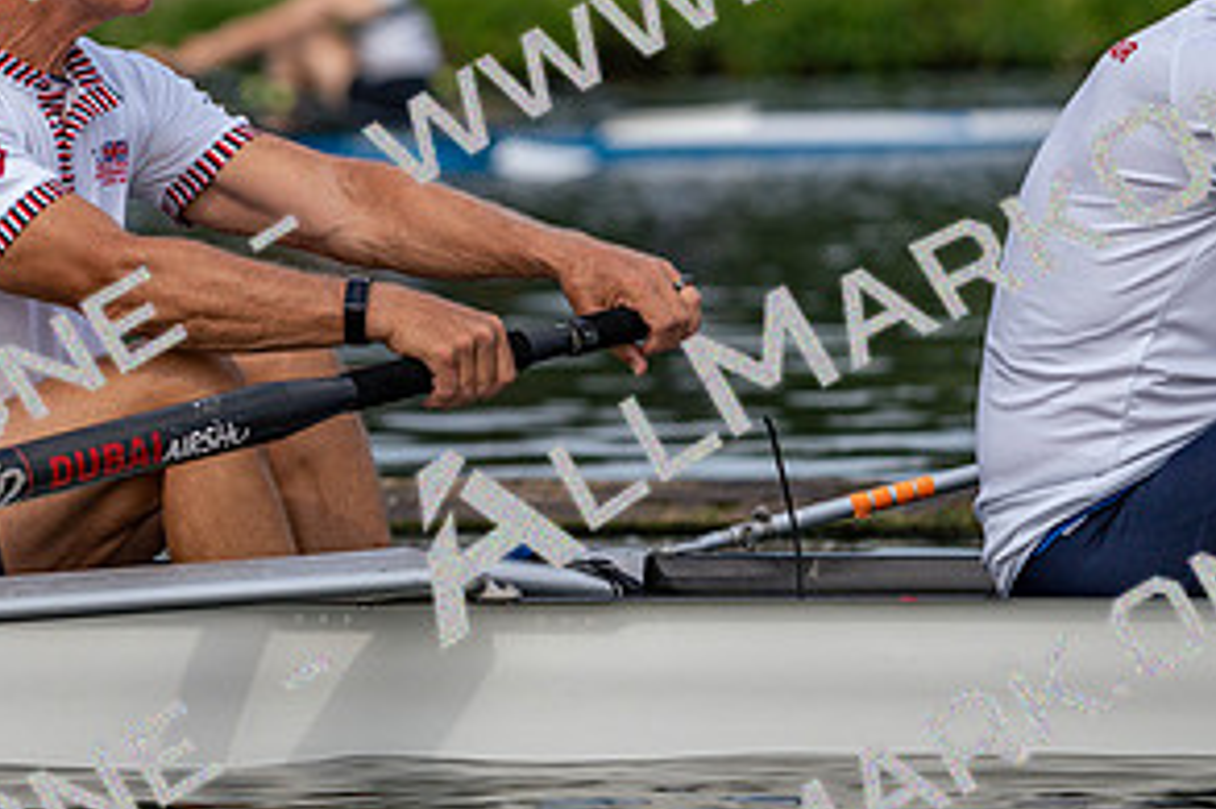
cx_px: 62
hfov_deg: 3.7
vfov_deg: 2.4
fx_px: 19005
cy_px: 255
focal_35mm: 563
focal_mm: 284
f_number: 5.6
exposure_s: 1/1600
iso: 250
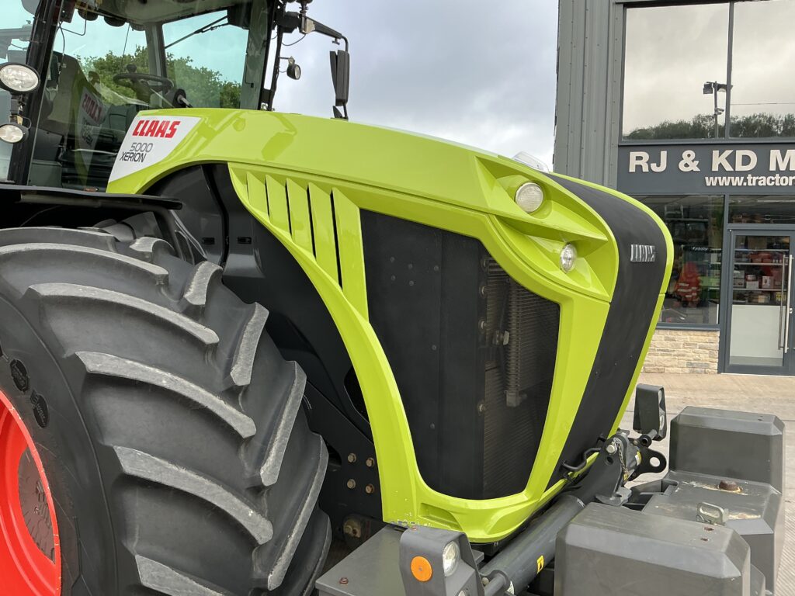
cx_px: 398
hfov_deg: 63.4
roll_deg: -1.3
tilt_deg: -3.8
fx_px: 643
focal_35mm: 28
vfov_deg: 49.7
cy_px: 298
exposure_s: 1/391
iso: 25
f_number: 1.8
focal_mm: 3
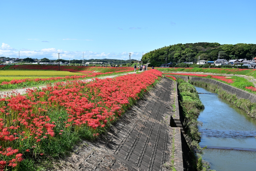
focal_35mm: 43
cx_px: 128
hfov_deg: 45.5
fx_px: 306
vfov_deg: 31.1
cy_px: 86
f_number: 8
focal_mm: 43
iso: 100
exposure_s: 1/250
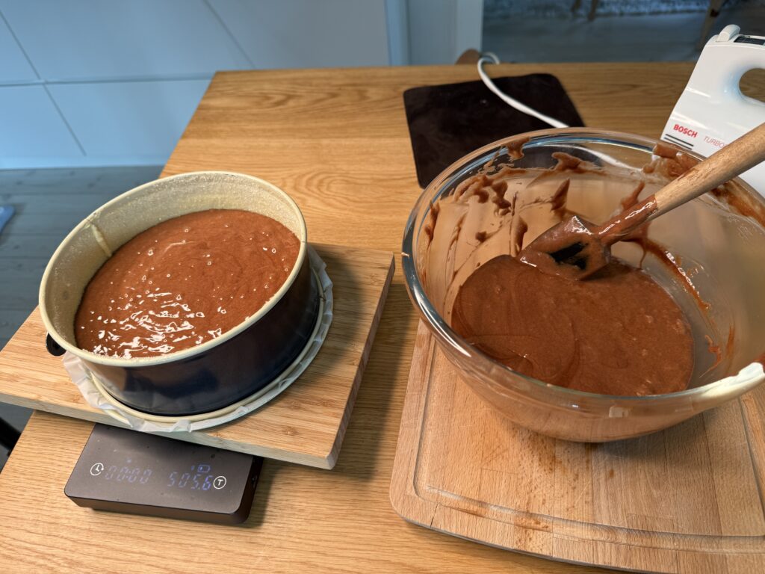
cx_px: 382
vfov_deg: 56.8
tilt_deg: -50.1
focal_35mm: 24
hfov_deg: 71.6
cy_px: 287
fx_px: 530
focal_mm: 6.76
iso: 64
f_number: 1.78
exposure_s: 1/105
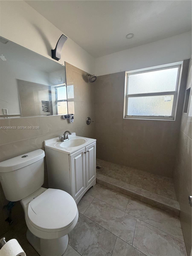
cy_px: 128
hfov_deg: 85.7
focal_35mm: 14
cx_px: 96
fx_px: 104
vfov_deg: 102.1
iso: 250
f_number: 2.2
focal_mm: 2.22
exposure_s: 1/121
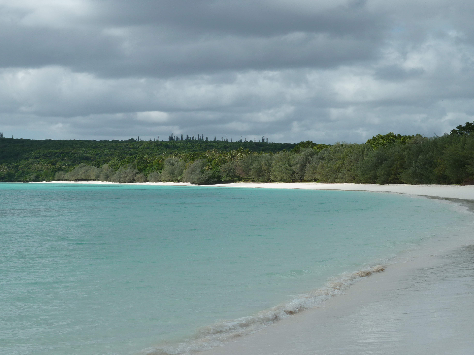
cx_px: 236
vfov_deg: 17.4
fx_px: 1164
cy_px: 181
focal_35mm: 85
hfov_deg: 23.0
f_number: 5.6
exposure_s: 1/500
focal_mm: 13.7
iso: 80
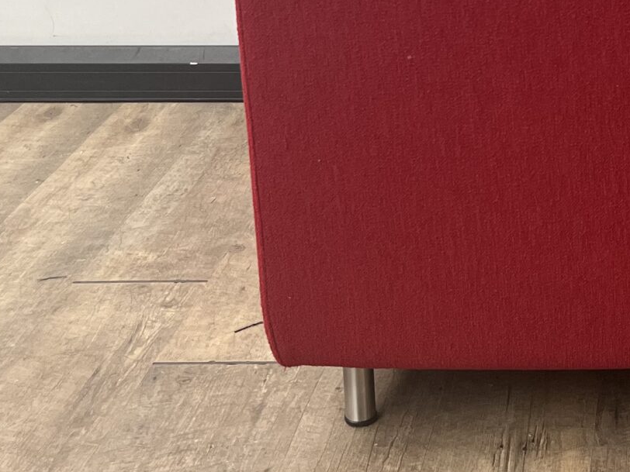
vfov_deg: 17.4
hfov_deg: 22.6
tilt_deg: -16.4
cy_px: -54
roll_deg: +1.0
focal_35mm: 82
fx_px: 1492
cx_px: 677
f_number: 1.6
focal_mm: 5.1
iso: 125
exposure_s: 1/108
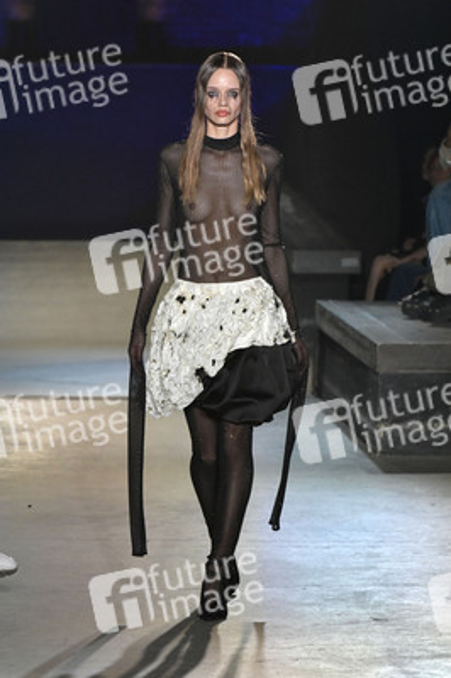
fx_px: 4066
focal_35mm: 216
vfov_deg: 9.5
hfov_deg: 6.3
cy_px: 339
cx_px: 226
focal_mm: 180
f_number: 7.1
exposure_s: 1/400
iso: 2500
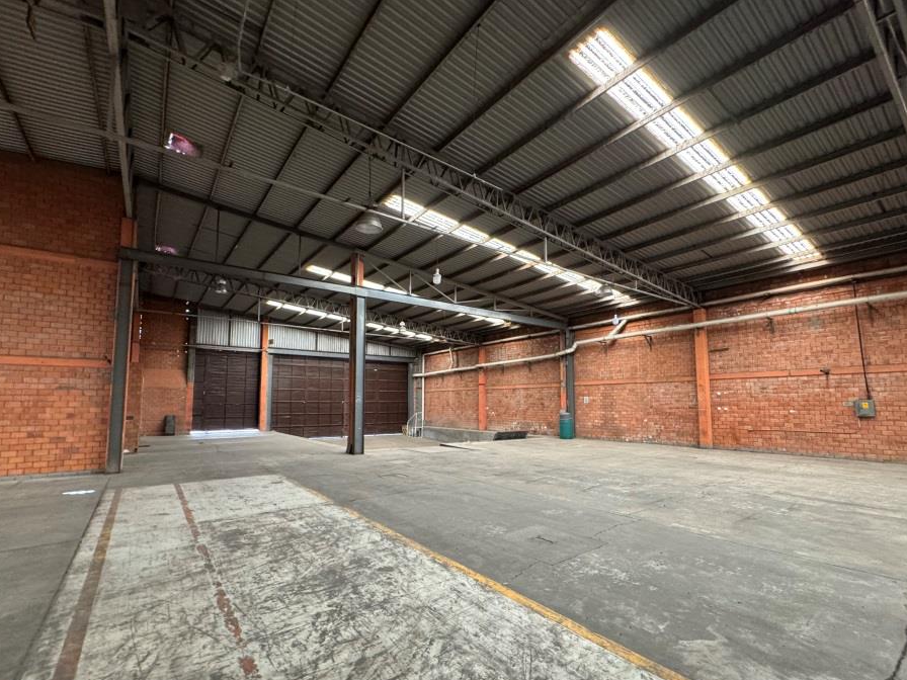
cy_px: 371
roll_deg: -1.1
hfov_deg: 94.5
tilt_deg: +4.6
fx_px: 419
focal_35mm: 16
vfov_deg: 77.9
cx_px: 446
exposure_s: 1/60
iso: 500
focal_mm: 2.22
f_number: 2.2
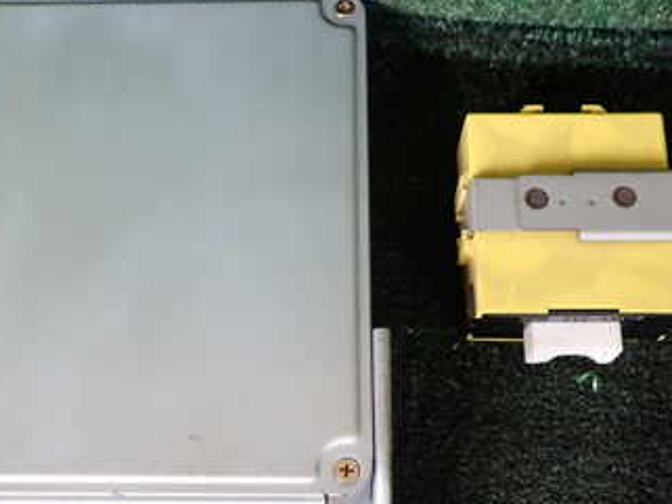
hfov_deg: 34.3
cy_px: 295
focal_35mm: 56
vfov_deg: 26.1
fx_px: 1088
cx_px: 297
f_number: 2.3
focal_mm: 5.4
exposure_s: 1/60
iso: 125
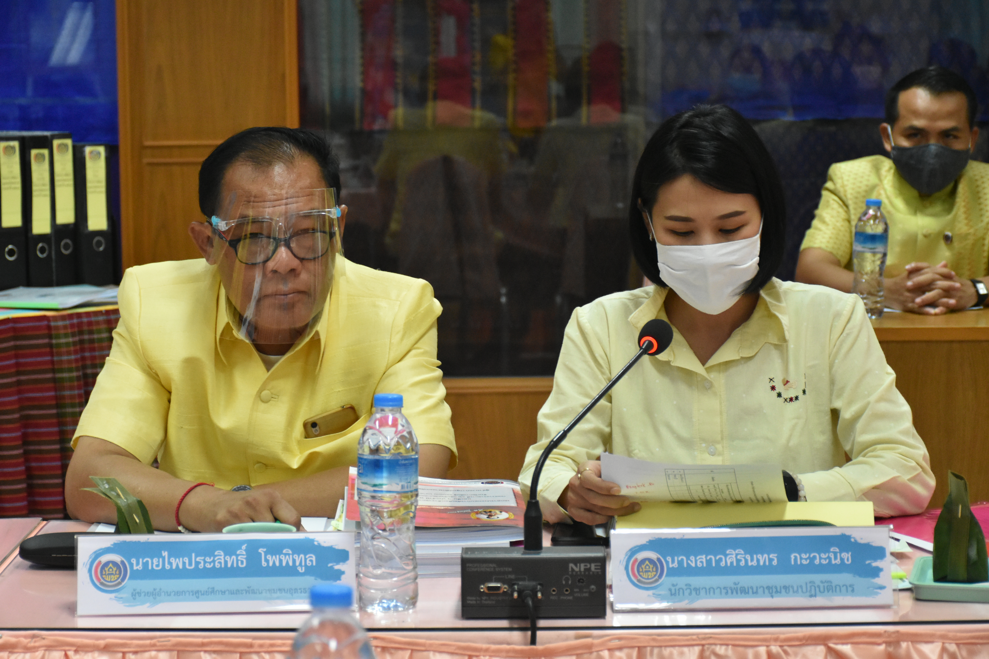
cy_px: 330
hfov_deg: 22.6
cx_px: 494
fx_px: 2472
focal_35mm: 90
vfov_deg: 15.2
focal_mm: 60
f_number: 5
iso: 3200
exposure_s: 1/200
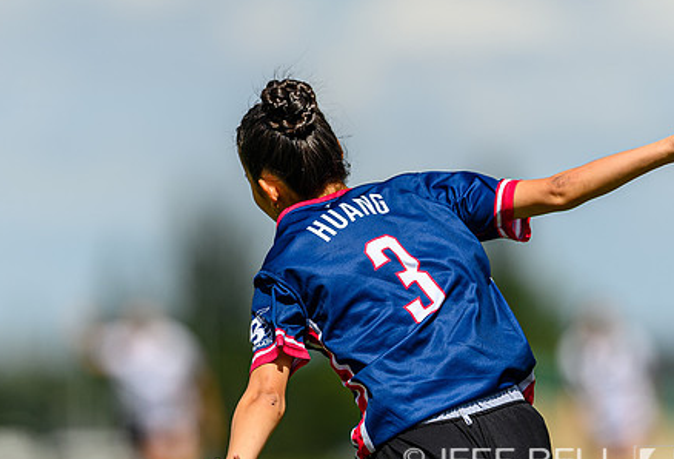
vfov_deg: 1.9
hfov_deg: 2.8
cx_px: 346
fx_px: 13565
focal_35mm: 720
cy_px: 241
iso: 100
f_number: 3.2
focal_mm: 400
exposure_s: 1/2500
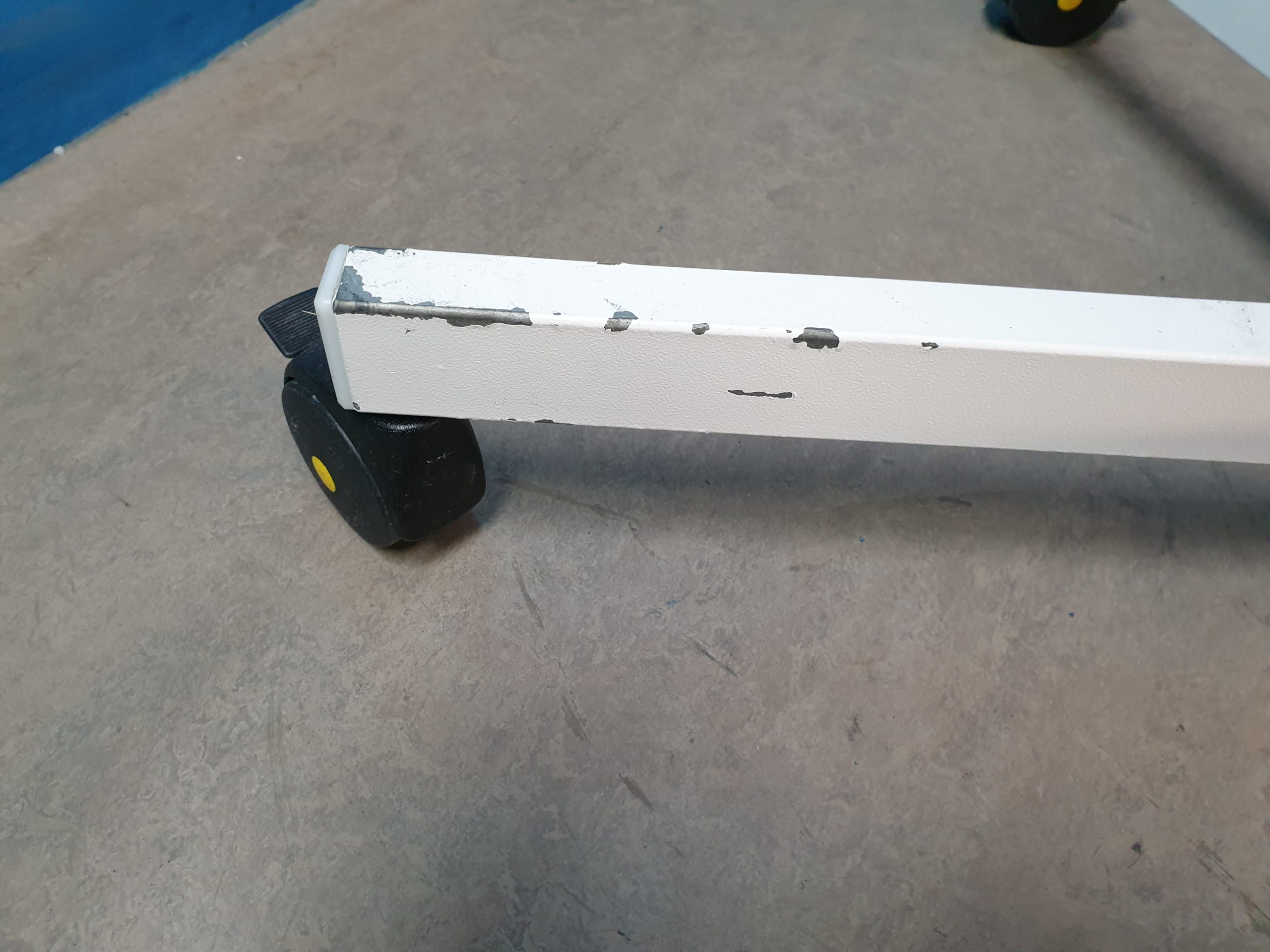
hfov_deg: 67.3
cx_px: 635
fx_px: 954
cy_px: 476
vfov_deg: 53.1
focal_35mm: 26
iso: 250
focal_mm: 4.3
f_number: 2.4
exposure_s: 1/50
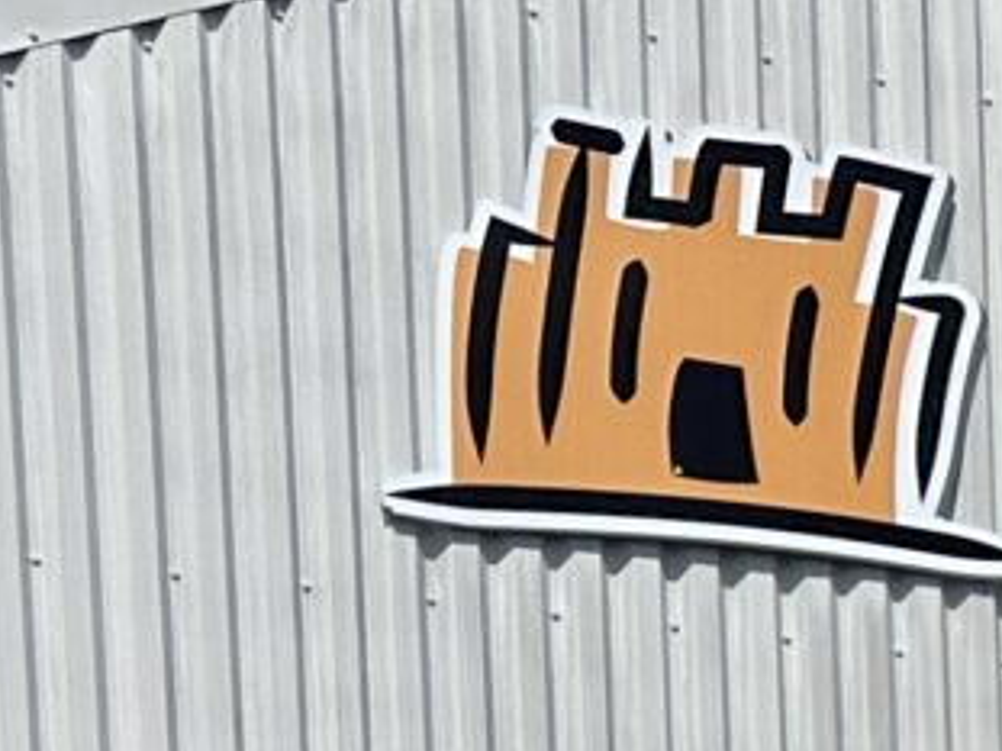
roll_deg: -0.5
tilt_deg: -8.6
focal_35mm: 158
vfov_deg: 8.5
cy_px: 1844
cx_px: 2384
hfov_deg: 10.7
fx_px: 4572
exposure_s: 1/9709
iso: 80
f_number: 1.78
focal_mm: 6.86
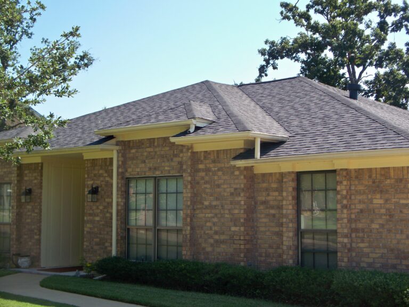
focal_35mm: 60
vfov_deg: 24.4
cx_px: 204
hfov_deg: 32.2
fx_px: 709
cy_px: 154
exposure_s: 1/640
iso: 125
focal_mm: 12.89
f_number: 3.1
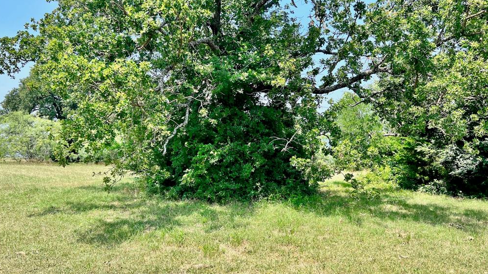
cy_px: 129
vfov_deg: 40.2
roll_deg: -1.6
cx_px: 243
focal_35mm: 29
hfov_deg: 66.1
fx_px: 375
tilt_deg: -0.3
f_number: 1.5
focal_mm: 5.7
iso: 50
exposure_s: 1/1553
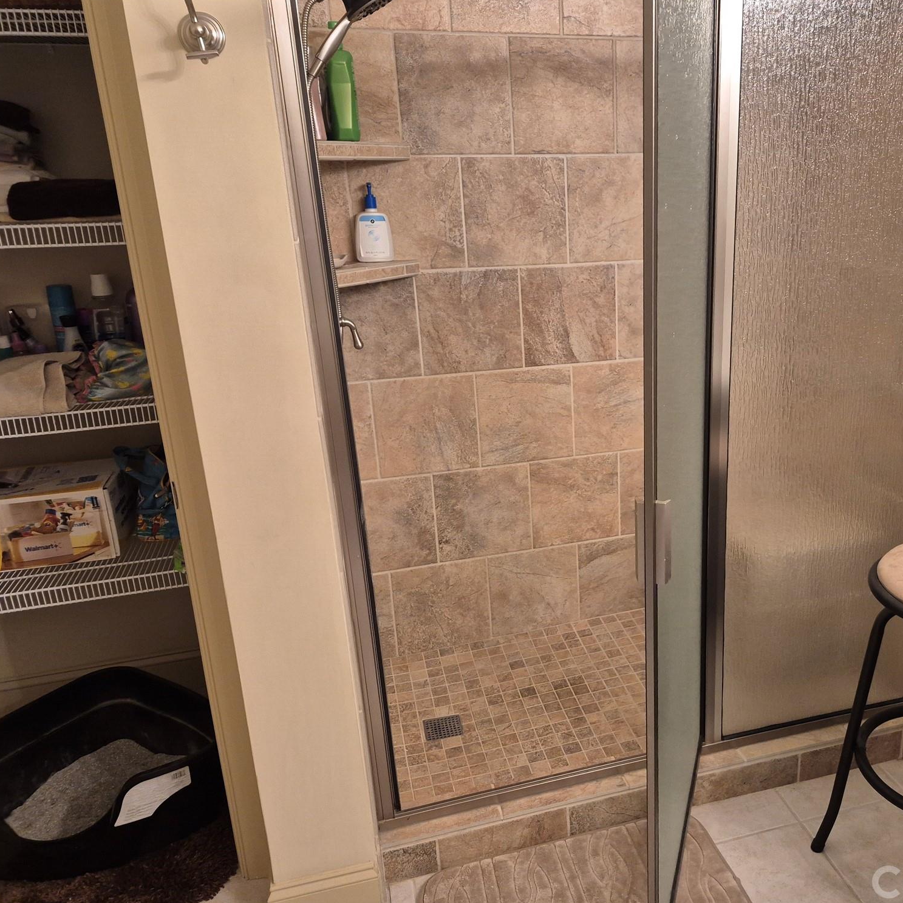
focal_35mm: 28
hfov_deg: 55.9
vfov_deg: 57.3
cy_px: 462
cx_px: 616
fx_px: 826
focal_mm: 5.4
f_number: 1.8
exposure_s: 1/120
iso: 400
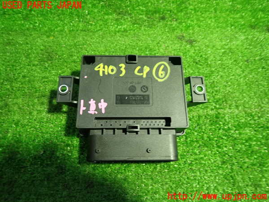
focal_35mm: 25
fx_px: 194
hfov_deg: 69.4
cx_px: 134
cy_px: 101
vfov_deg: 54.9
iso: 320
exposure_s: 1/30
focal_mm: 4.5
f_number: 2
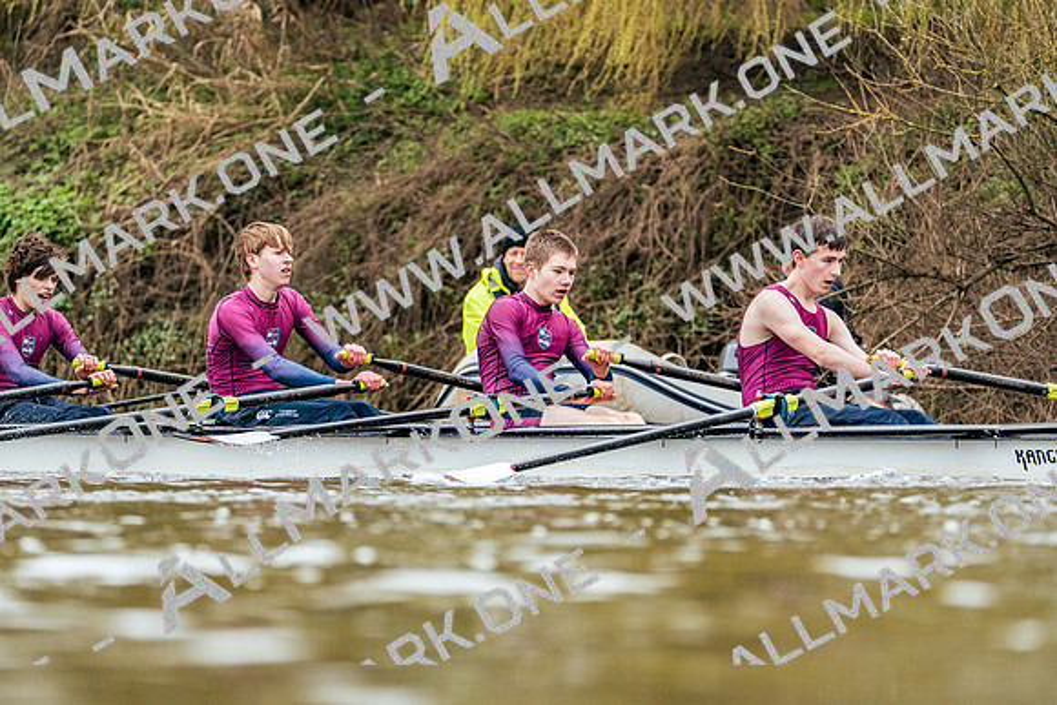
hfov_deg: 6.5
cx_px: 528
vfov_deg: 4.3
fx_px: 9339
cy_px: 352
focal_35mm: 318
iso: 2500
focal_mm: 318
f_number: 6.3
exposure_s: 1/2000
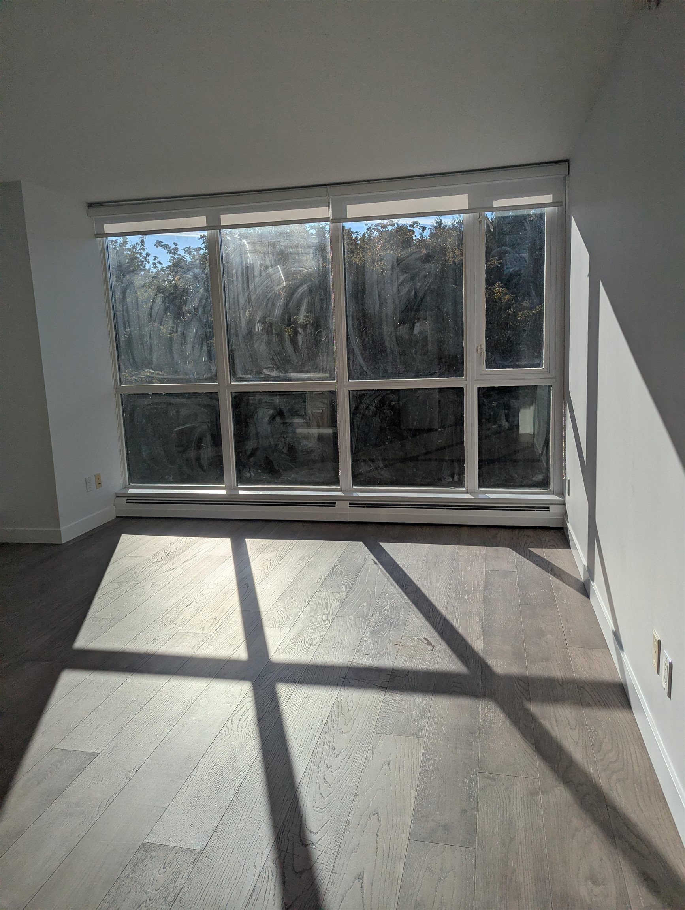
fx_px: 632
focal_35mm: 24
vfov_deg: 71.5
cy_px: 455
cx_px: 342
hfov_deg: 56.9
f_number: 1.85
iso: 51
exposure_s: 1/9434
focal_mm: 6.81
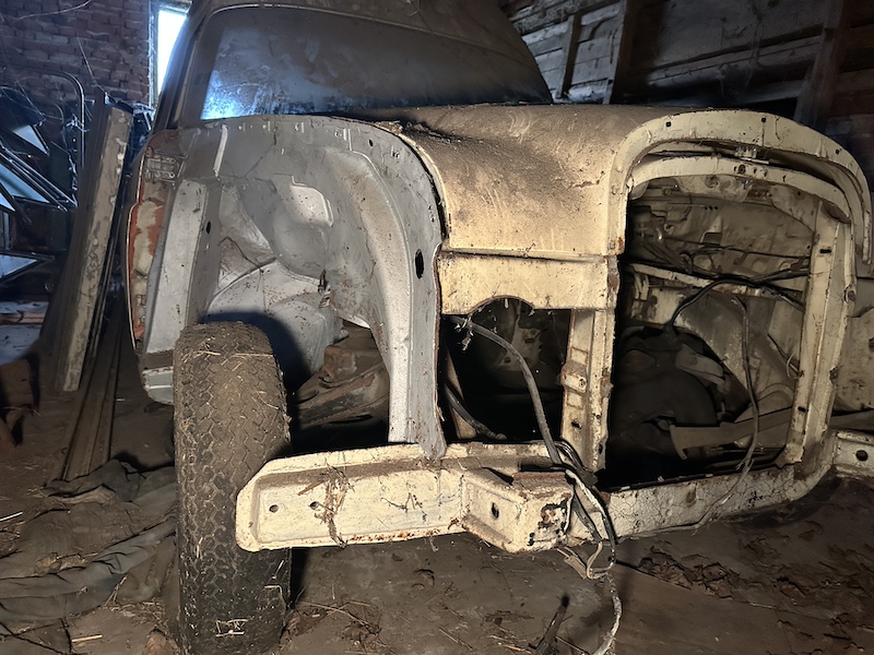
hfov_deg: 71.6
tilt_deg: -9.0
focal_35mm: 24
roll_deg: -3.7
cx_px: 437
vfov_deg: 56.8
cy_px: 328
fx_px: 606
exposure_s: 1/40
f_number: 1.78
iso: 1000
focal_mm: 6.86
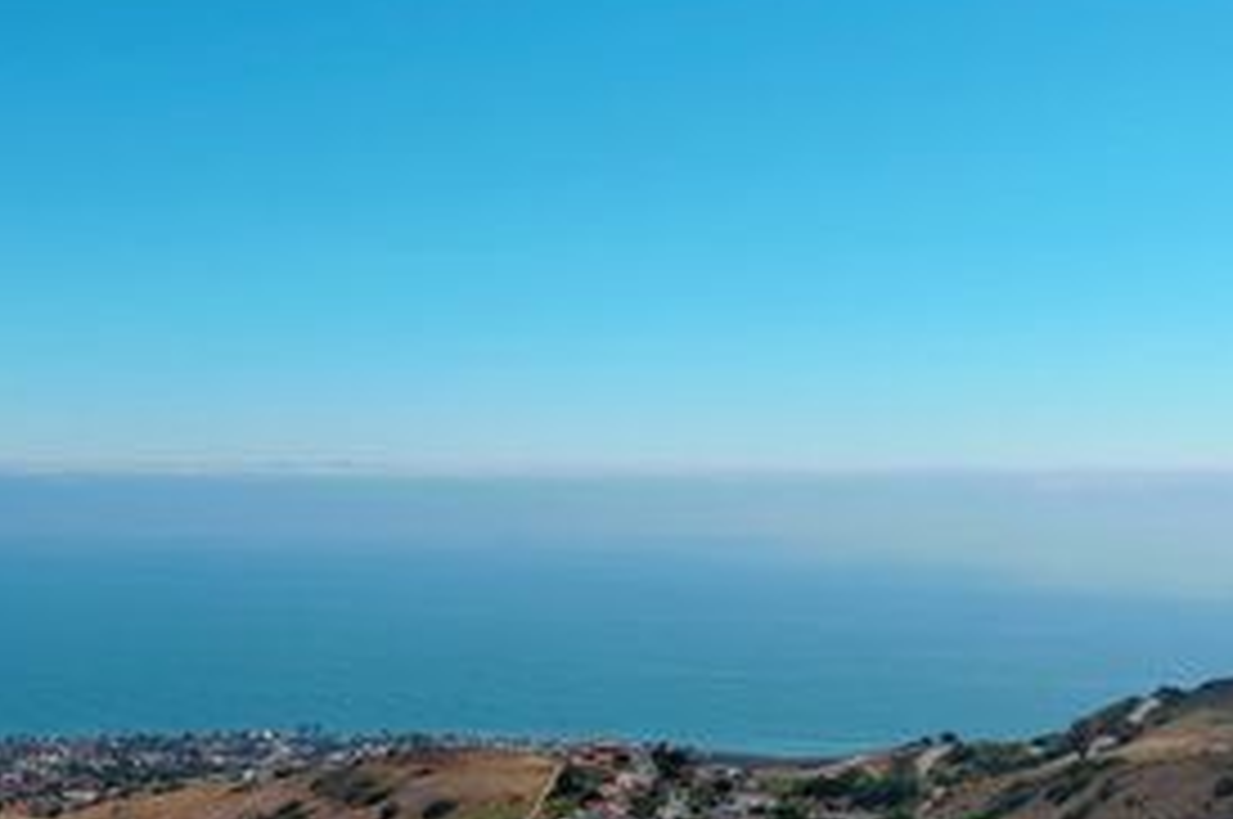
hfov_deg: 37.5
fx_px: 1813
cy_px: 470
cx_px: 576
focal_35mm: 53
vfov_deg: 25.4
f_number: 2.8
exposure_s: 1/3115
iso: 102
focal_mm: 10.57
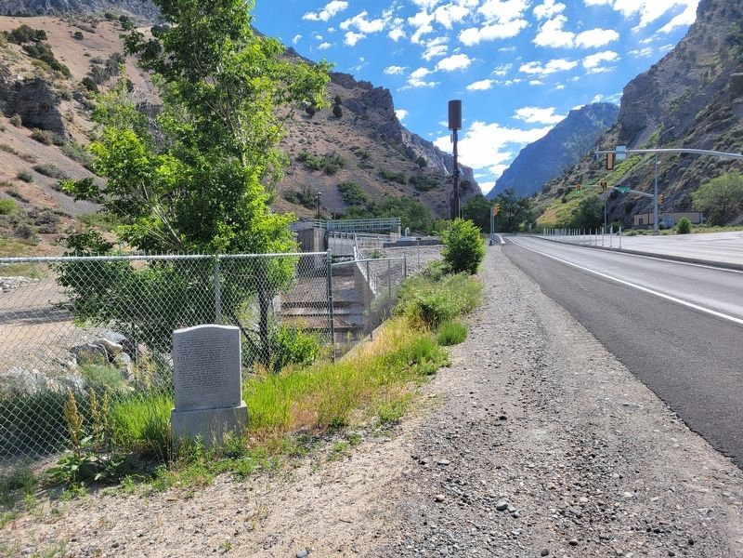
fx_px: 558
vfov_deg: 53.1
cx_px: 372
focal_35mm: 26
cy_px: 279
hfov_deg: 67.3
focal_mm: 5.4
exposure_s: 1/1770
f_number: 1.8
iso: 40
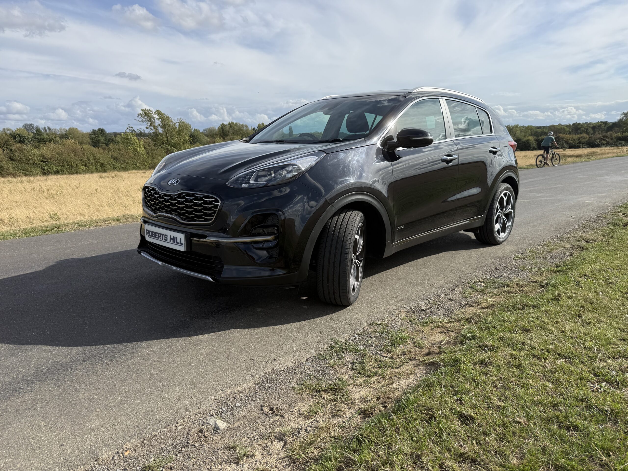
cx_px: 314
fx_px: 435
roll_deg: +1.3
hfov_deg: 71.6
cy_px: 236
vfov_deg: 56.8
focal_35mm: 24
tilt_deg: -12.3
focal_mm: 6.76
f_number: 1.78
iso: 80
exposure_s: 1/4673
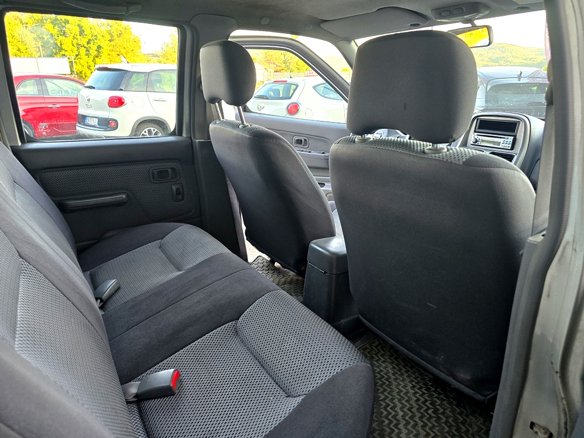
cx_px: 292
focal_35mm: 23
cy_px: 219
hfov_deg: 73.9
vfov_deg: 58.9
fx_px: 388
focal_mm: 6.3
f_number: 1.7
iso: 250
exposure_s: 1/180
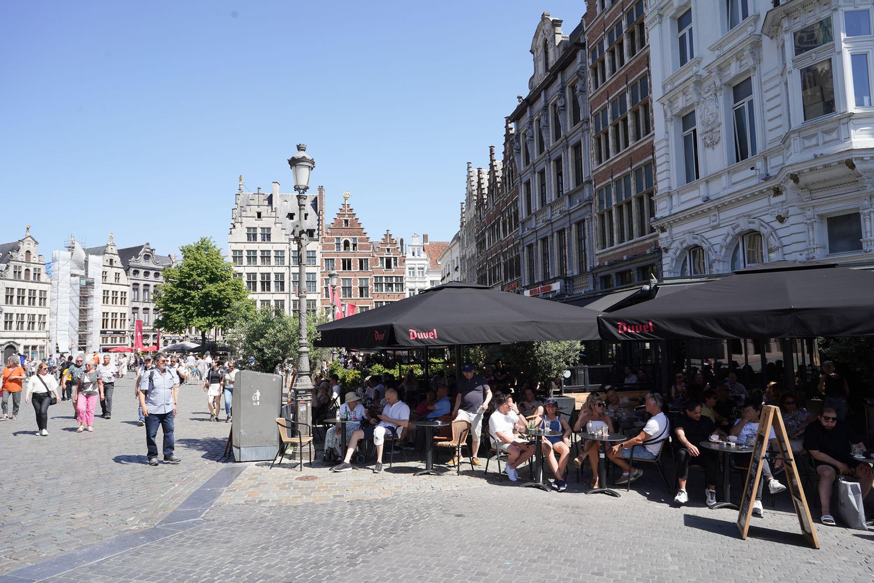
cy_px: 292
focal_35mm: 24
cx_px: 437
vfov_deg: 53.1
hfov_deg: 73.7
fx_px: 583
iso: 100
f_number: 11
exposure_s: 1/100
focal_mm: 24
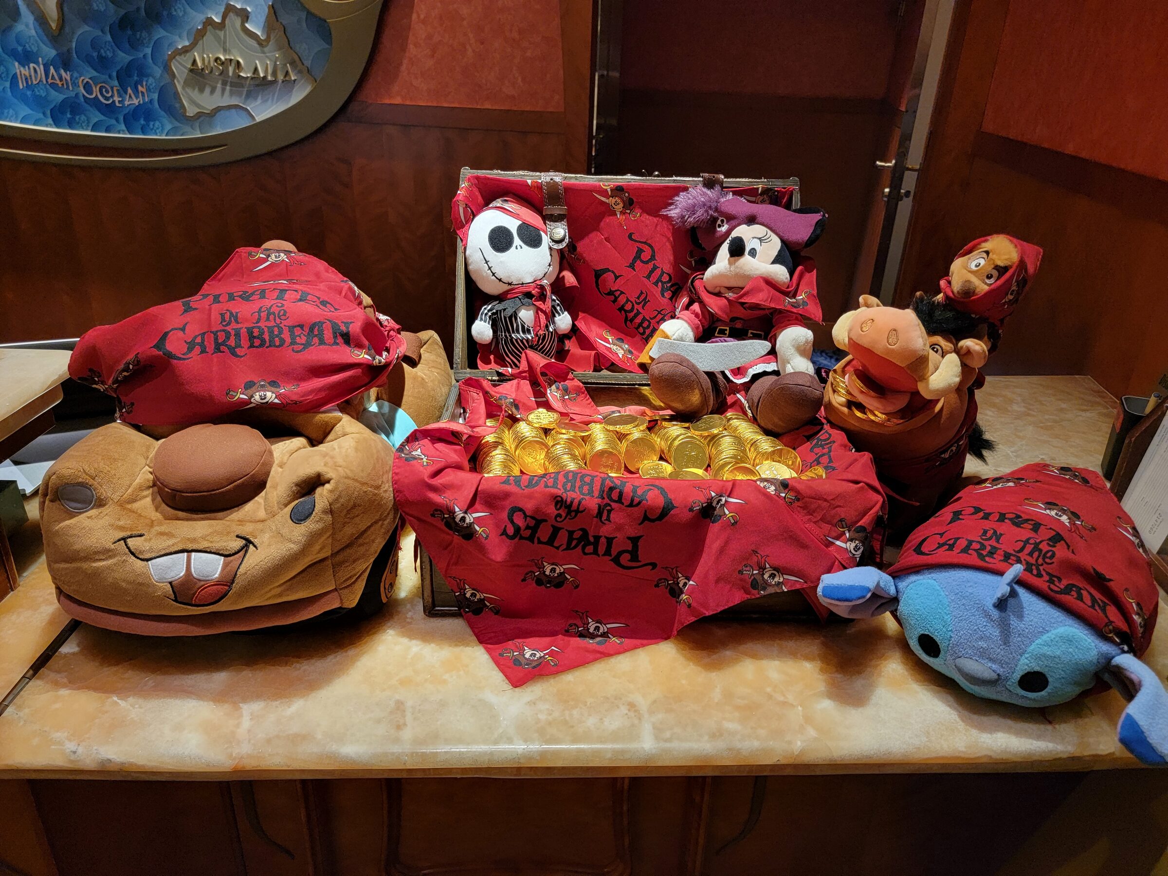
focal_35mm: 24
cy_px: 438
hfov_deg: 71.6
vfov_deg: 56.8
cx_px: 584
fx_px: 810
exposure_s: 1/60
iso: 250
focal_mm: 6.7
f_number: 1.8
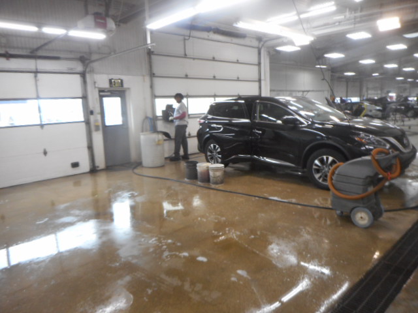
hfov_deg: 69.4
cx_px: 209
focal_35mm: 25
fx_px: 302
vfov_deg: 54.9
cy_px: 156
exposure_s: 1/30
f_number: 3.7
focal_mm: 4.5
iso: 250
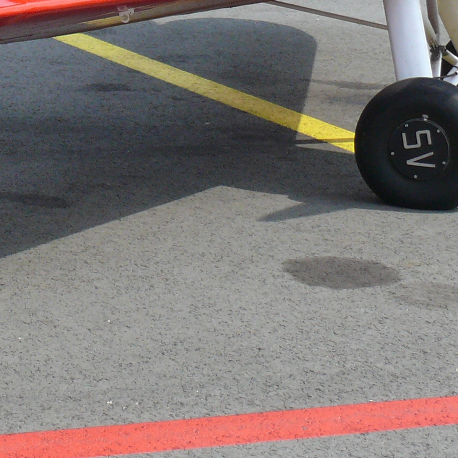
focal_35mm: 164
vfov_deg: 10.5
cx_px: -2
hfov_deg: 10.6
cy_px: -104
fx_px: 2455
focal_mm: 10.2
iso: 100
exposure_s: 1/320
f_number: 5.6
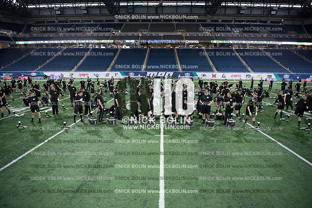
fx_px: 208
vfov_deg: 53.2
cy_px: 104
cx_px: 156
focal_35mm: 24
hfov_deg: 73.7
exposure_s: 1/200
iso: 2500
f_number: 3.2
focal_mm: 24
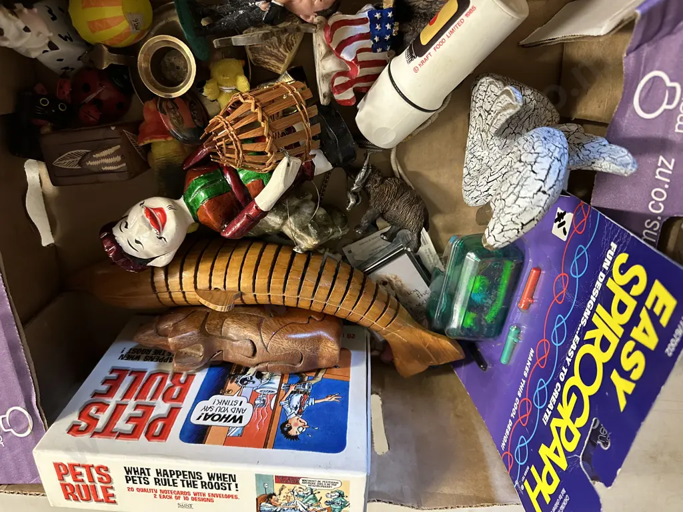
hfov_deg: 71.6
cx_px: 342
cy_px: 256
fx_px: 474
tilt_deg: -66.9
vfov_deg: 56.8
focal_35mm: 24
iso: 400
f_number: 1.78
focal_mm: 6.86
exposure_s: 1/50
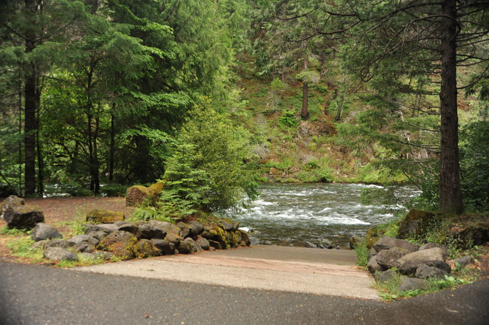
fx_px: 421
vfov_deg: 42.3
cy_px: 162
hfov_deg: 60.3
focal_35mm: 31
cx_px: 244
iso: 320
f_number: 4.5
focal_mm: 31
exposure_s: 1/80
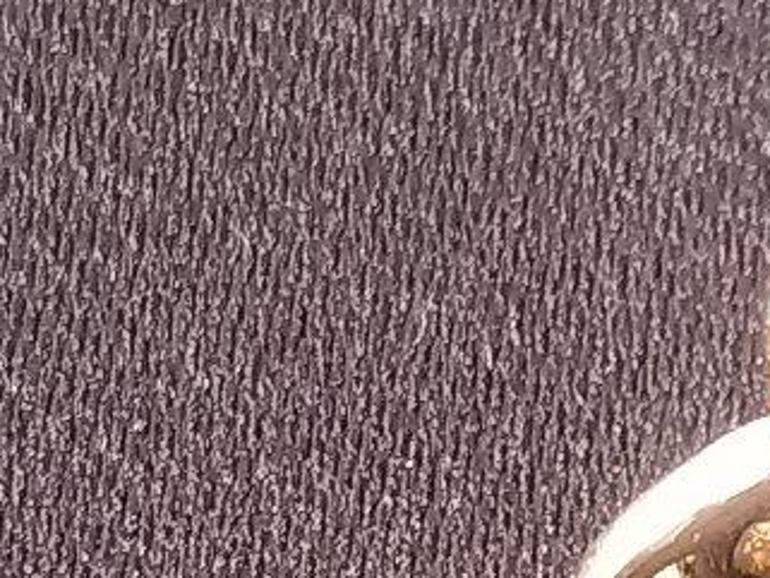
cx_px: 746
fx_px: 4161
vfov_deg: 7.9
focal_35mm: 187
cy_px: 739
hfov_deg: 10.5
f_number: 1.8
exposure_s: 1/16.7
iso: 1463
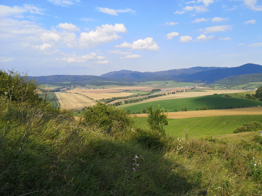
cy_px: 98
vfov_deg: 51.3
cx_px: 131
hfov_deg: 65.3
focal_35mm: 27
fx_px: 204
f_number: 1.8
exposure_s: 1/1869
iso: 50
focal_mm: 3.95
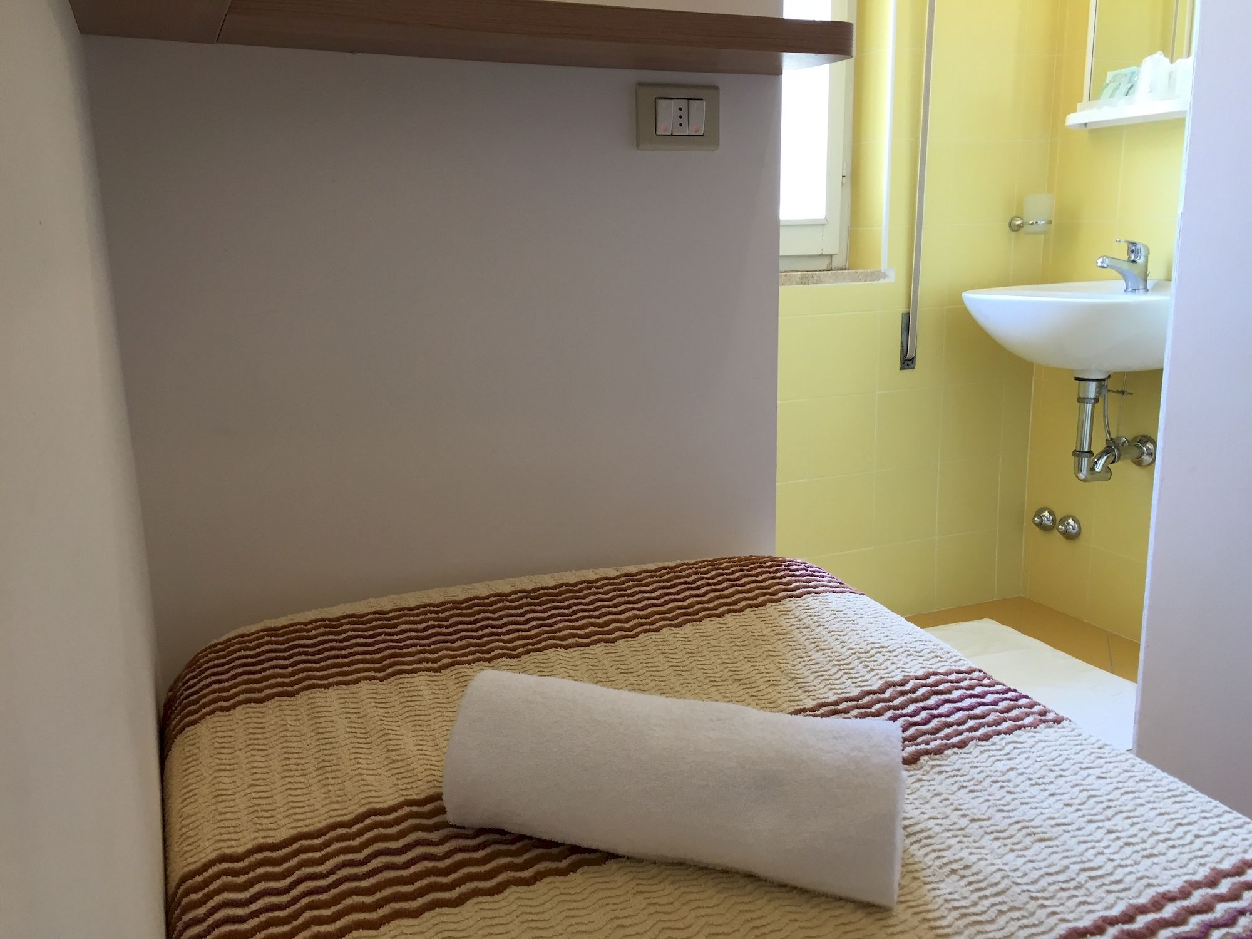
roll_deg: +0.6
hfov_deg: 61.7
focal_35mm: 29
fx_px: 1049
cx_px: 626
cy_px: 470
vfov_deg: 48.2
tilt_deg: -12.1
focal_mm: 4.15
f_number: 2.2
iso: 40
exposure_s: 1/40
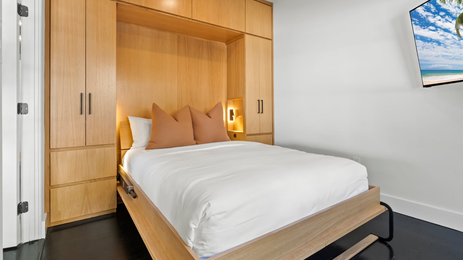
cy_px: 126
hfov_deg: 95.9
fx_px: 209
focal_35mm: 17
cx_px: 228
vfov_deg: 63.9
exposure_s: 1/30
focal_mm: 16
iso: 8000
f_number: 11
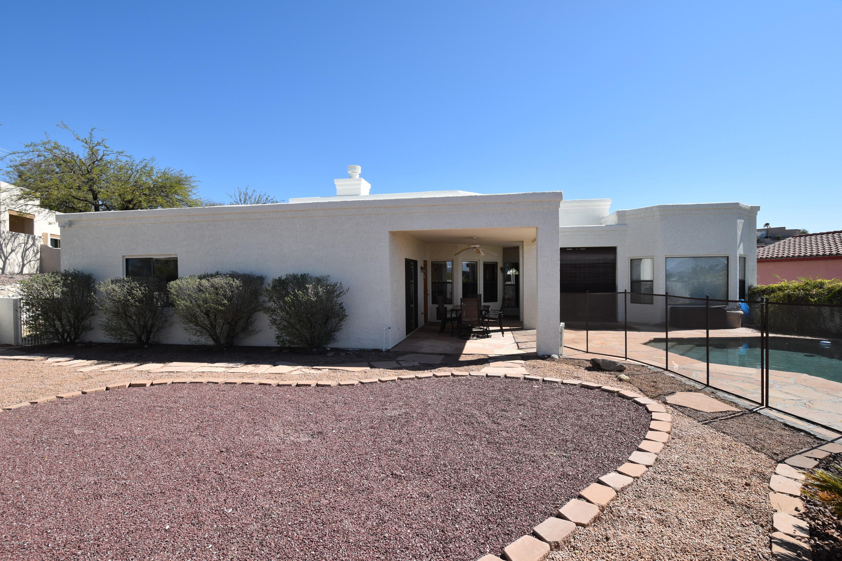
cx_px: 421
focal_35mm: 16
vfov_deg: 72.1
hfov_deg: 95.0
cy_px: 280
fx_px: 386
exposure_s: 1/320
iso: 200
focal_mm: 11
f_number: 9
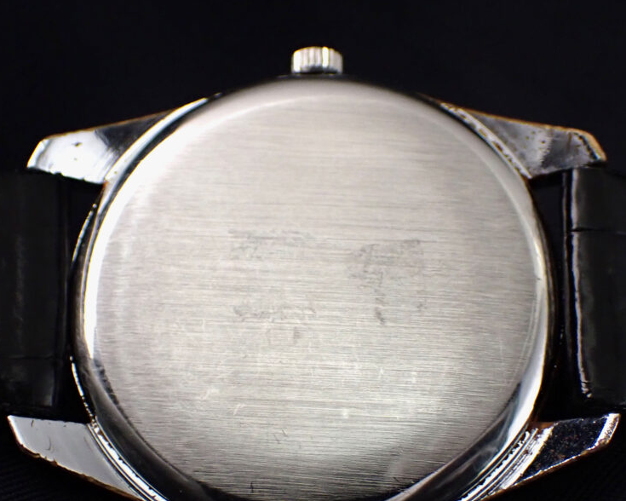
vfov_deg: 17.8
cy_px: 307
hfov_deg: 22.2
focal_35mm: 86
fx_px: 1593
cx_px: 322
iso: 500
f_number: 3.3
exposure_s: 1/200
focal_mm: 9.65
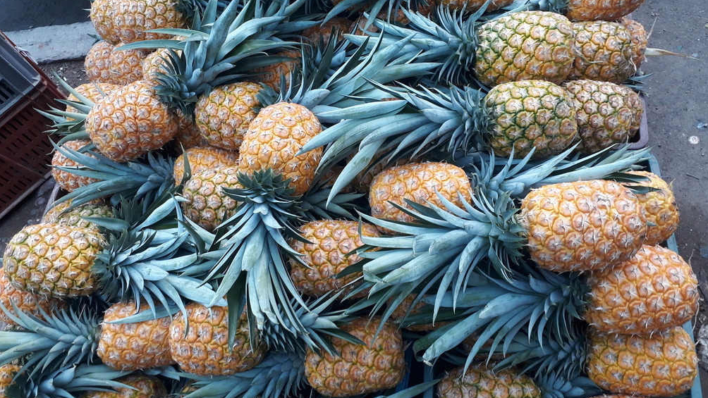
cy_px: 192
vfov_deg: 39.0
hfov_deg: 64.3
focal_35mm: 30
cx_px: 355
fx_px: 563
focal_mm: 3.6
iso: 50
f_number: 1.9
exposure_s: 1/60
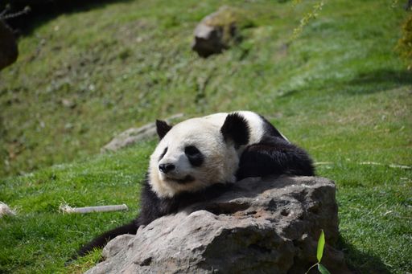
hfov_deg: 9.8
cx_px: 206
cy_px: 137
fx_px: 2402
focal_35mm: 210
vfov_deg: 6.5
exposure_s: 1/320
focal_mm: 140
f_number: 5.6
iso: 100
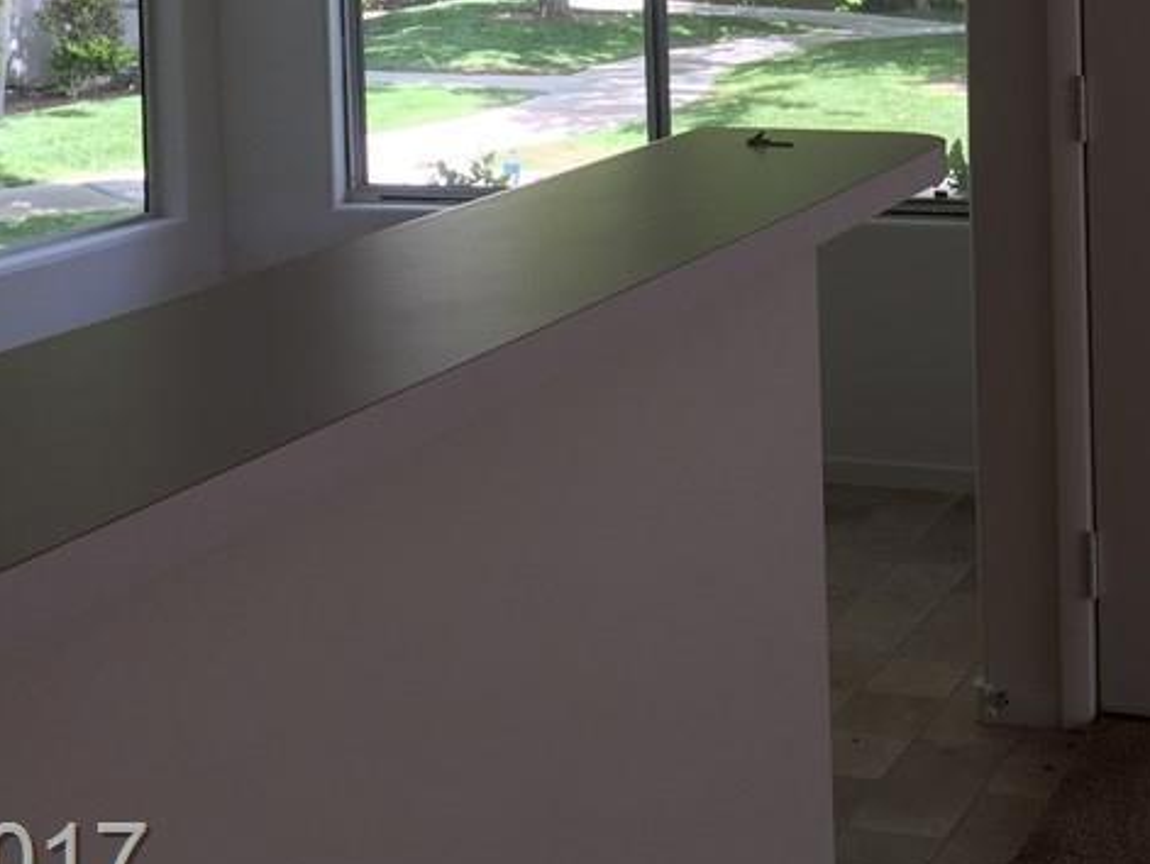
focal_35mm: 63
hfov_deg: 29.9
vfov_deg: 22.4
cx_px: 930
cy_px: -2
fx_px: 2095
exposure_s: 1/120
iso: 32
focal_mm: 4.15
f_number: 2.2
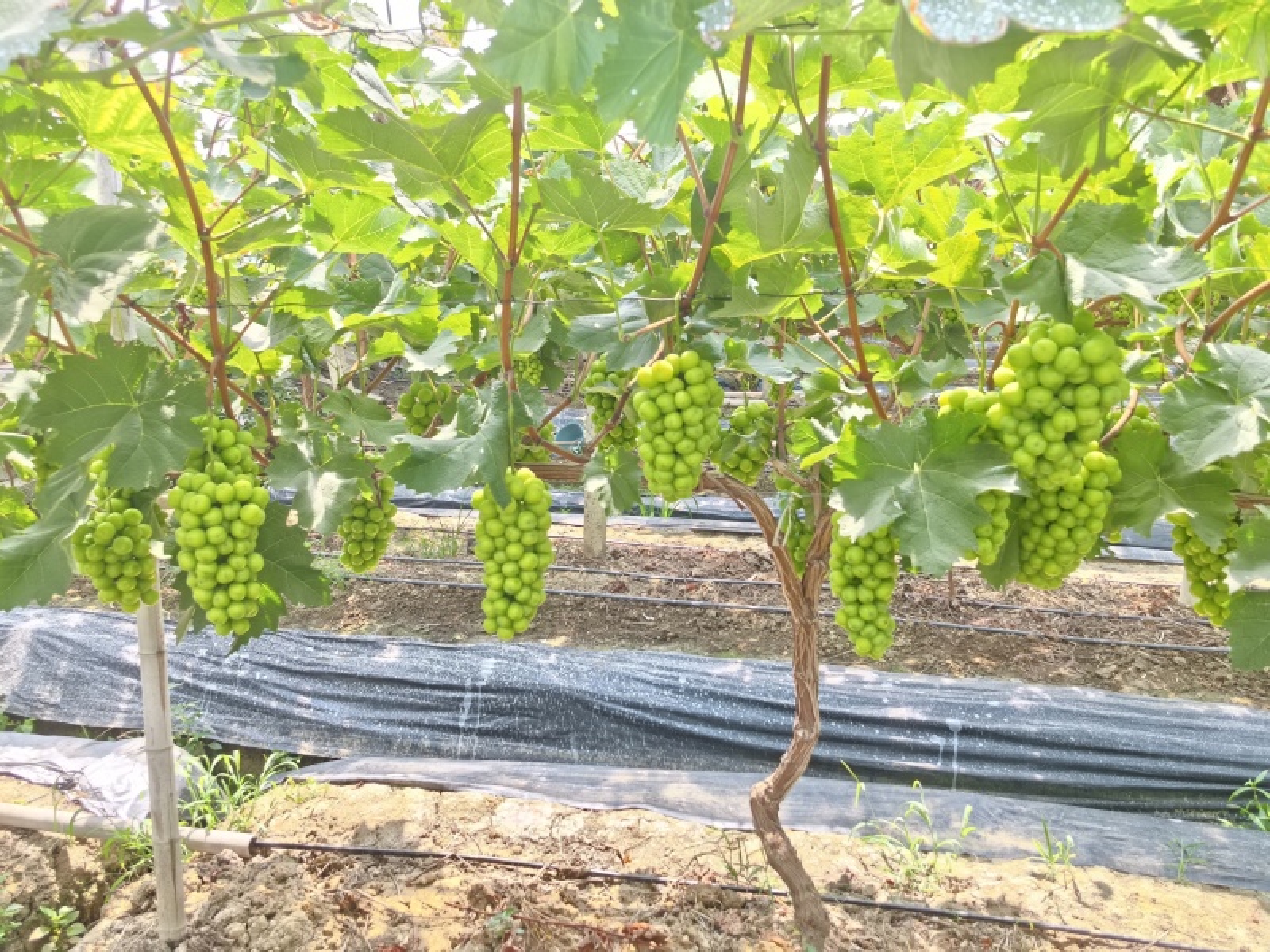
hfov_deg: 61.7
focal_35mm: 29
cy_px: 476
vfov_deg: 48.2
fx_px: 1064
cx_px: 635
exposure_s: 1/188
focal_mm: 5.75
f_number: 2
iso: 50
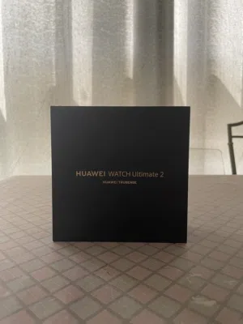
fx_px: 243
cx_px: 122
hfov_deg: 53.1
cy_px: 162
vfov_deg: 67.3
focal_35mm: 26
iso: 125
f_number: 1.6
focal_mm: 4.2
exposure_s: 1/79
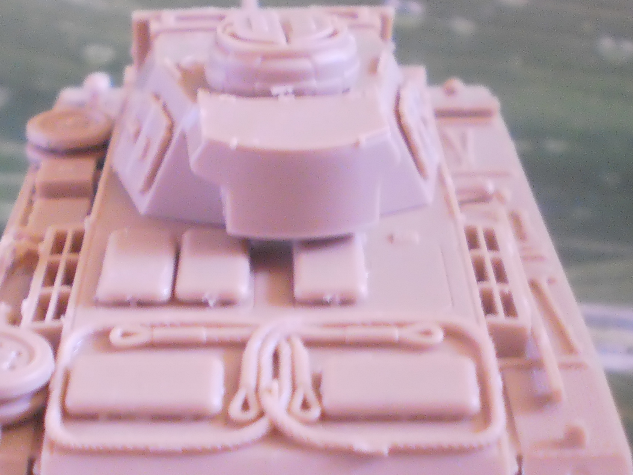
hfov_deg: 23.0
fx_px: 1555
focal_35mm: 85
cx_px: 251
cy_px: 389
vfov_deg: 17.2
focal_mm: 6.3
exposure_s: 1/5
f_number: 3.1
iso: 400
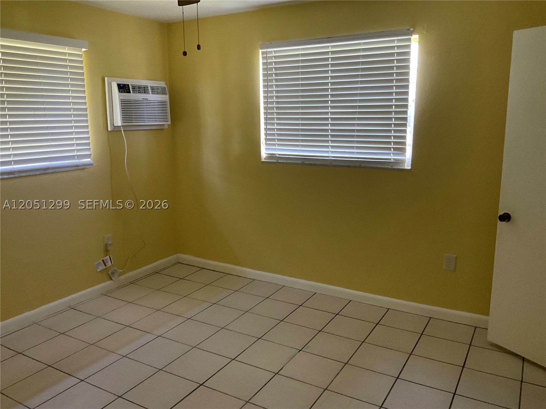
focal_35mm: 29
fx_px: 457
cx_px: 273
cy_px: 204
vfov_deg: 48.2
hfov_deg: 61.7
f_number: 1.8
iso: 250
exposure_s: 1/60
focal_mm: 3
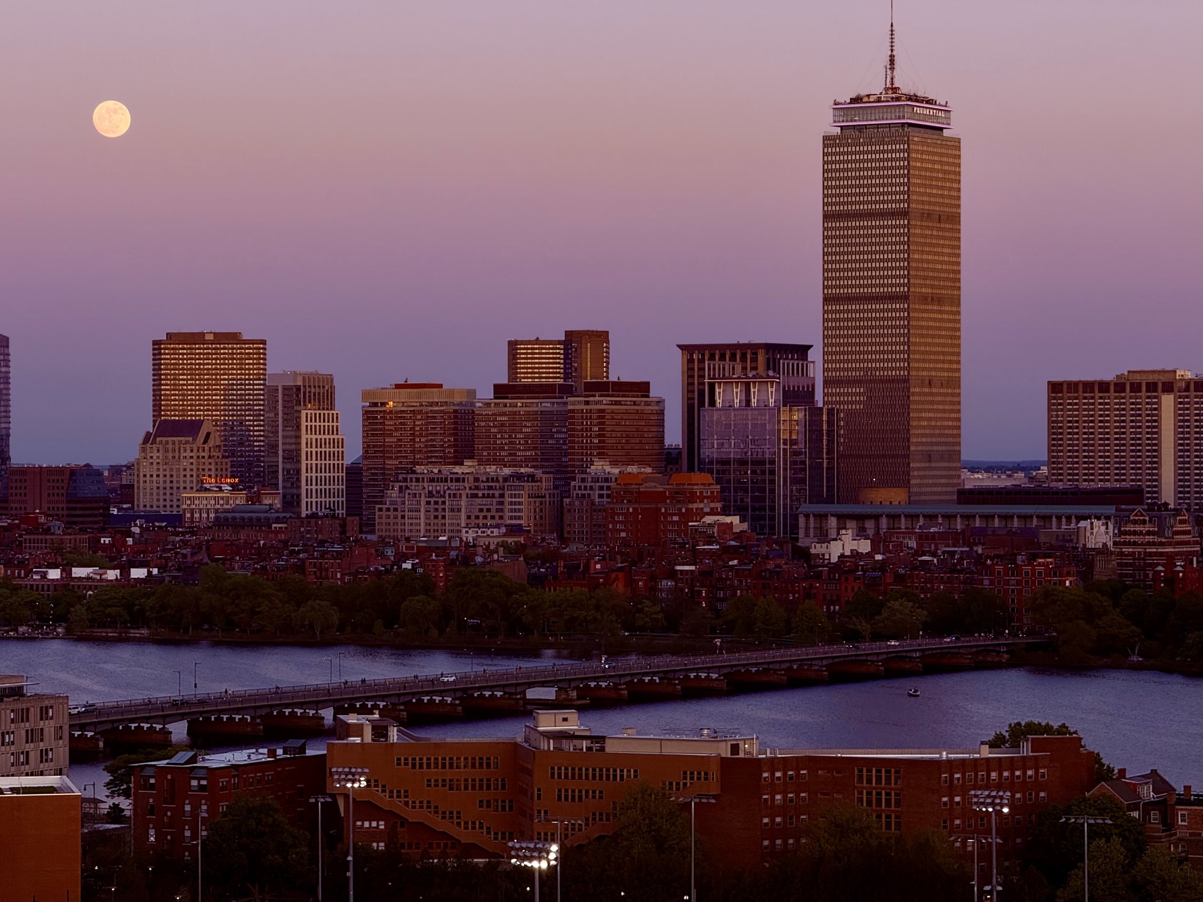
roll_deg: +1.6
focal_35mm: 120
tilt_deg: +0.2
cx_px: 602
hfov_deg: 16.4
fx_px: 4170
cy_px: 451
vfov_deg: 12.3
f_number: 2.8
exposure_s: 1/144
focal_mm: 15.66
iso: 64
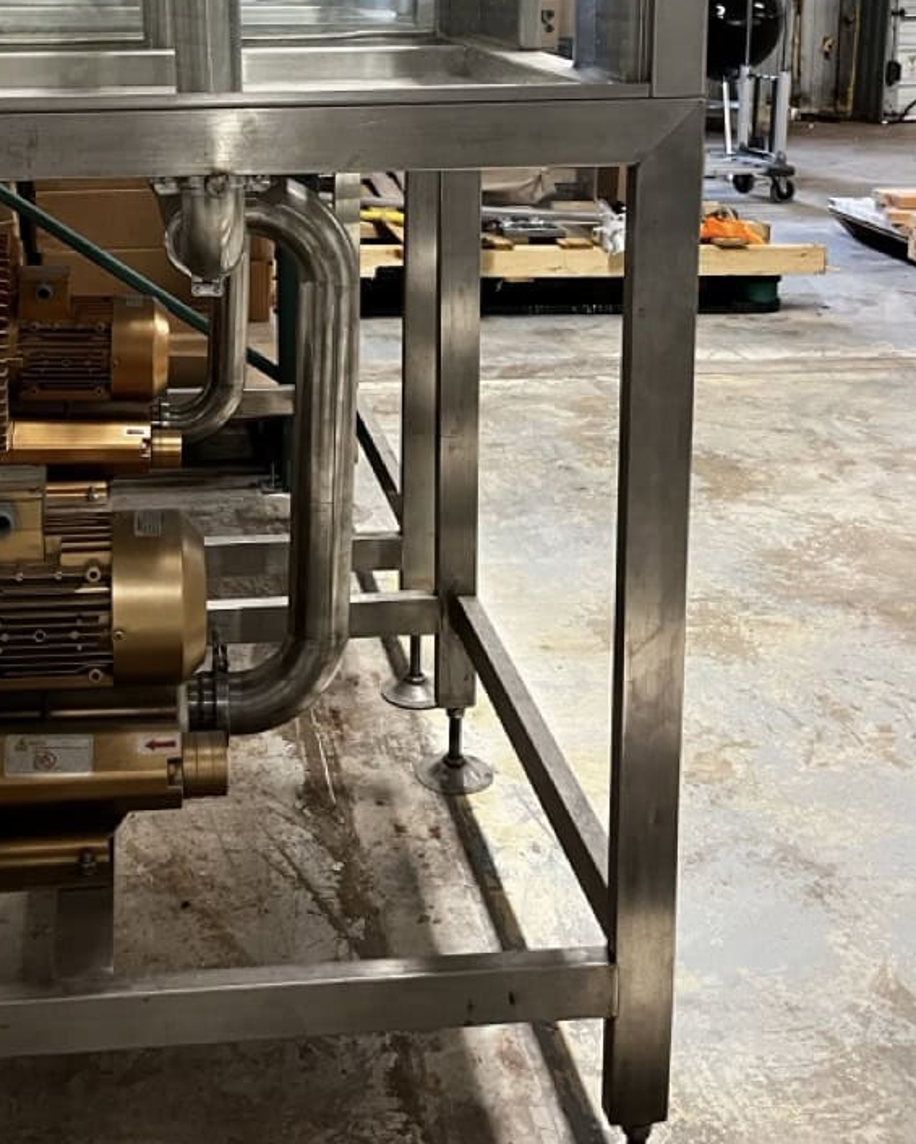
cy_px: 214
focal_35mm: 46
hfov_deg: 32.2
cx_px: 243
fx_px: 1558
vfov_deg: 38.7
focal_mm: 5.1
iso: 400
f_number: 1.6
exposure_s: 1/40
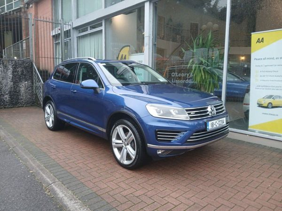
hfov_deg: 67.3
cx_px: 141
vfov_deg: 53.1
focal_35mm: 26
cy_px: 106
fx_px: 212
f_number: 1.8
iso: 100
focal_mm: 3.98
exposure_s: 1/50
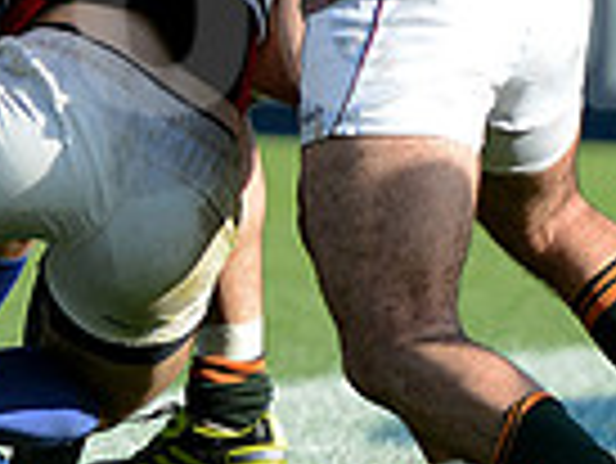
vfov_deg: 1.4
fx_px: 19628
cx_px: -310
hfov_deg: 1.8
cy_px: -38
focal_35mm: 1102
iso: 500
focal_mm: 270
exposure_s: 1/1000
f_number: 4
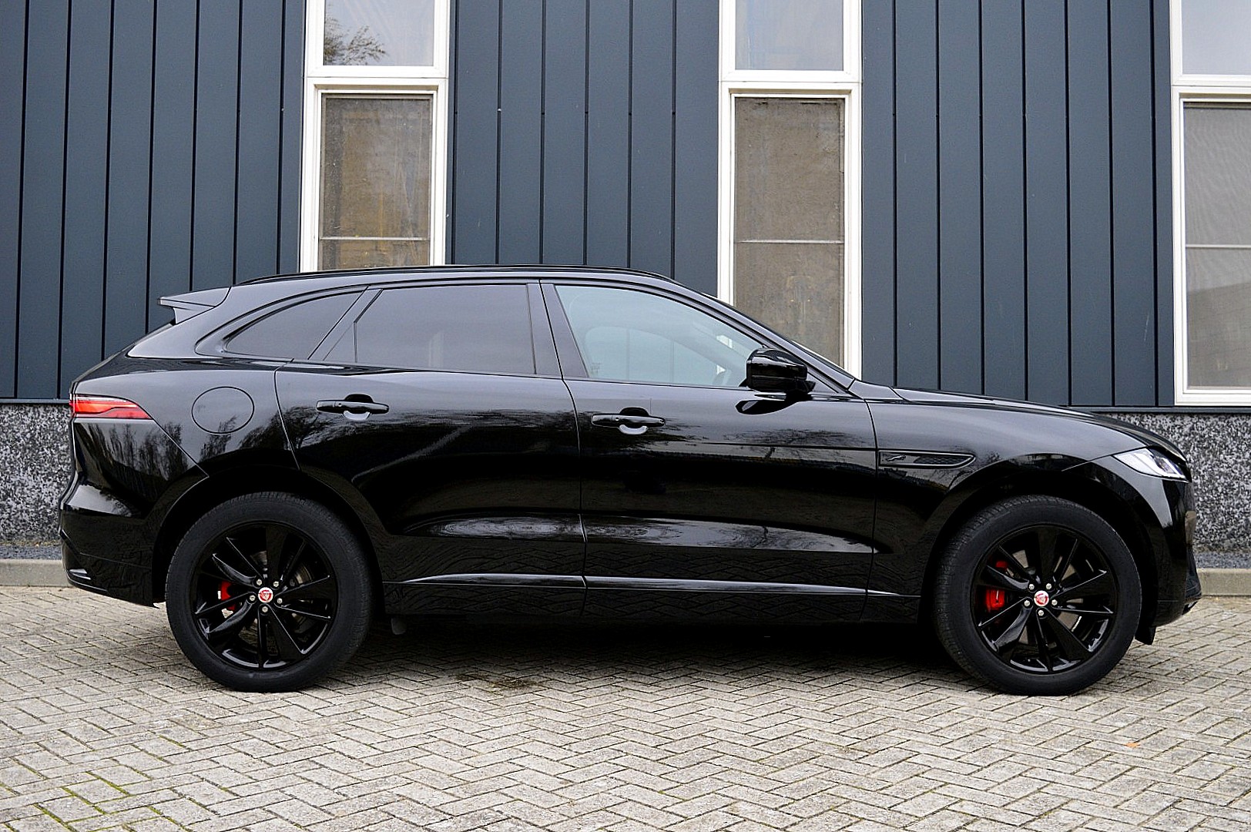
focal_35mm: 33
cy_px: 416
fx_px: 1146
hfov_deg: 57.3
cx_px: 626
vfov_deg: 39.9
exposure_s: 1/60
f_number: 5
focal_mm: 22
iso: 800
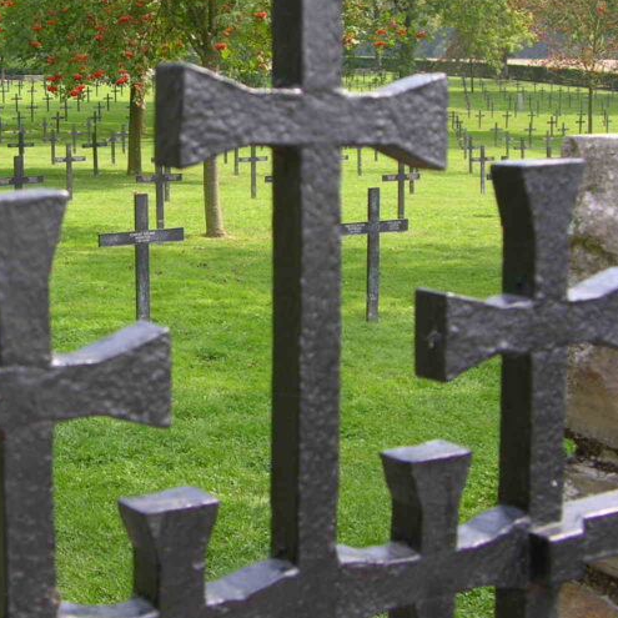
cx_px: 7
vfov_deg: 26.7
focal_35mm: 64
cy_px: 187
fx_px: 1293
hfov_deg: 25.6
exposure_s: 1/110
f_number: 4
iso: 50
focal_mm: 8.9
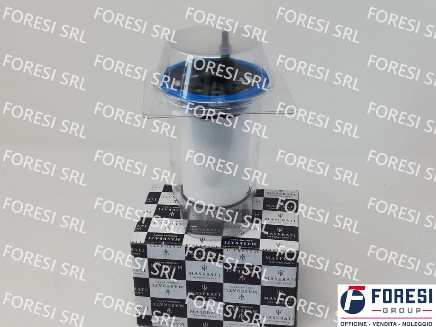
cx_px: 218
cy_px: 164
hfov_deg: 38.9
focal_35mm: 49
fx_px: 617
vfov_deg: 29.7
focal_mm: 3.81
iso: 50
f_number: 2.2
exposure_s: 1/124
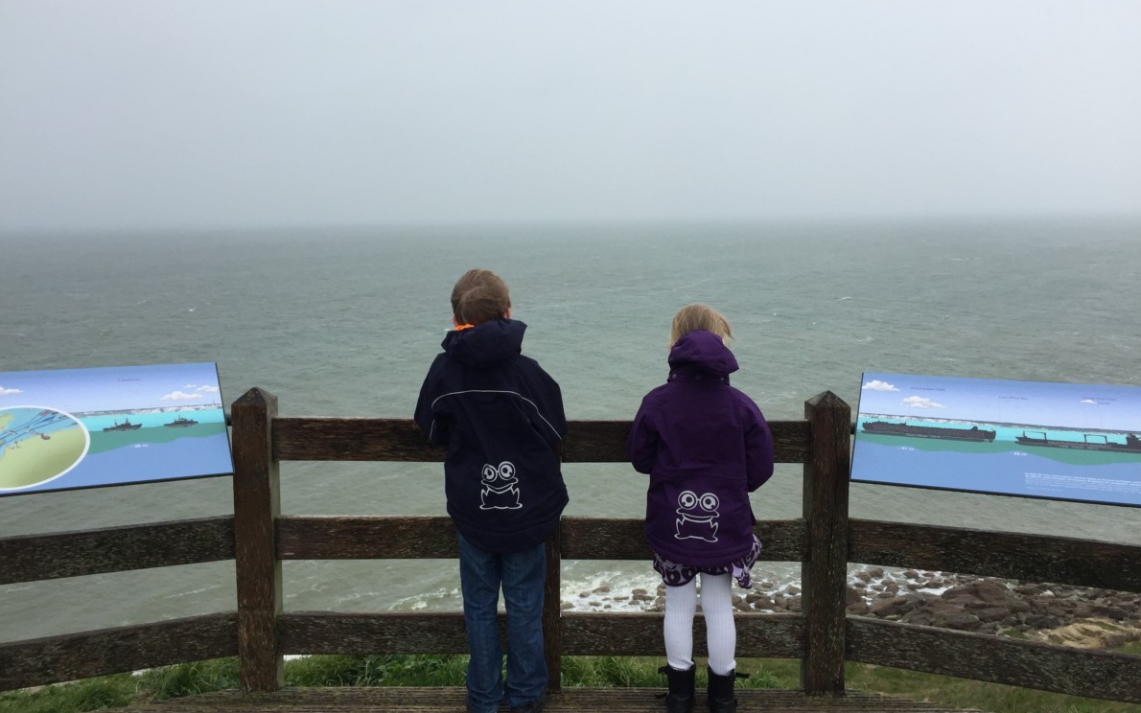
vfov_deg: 40.6
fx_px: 964
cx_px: 570
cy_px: 346
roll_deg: +3.2
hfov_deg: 61.2
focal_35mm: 31
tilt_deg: -9.6
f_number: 2.2
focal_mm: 4.15
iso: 32
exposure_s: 1/1464
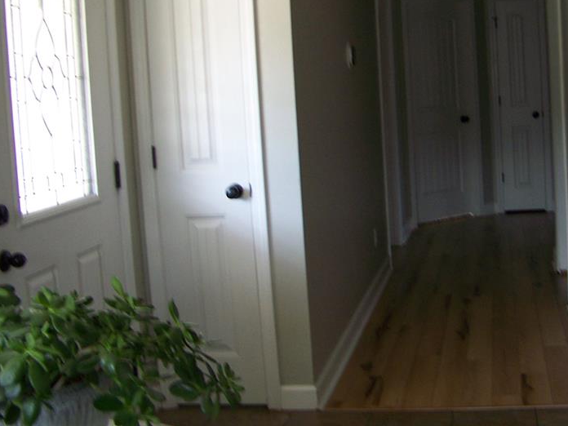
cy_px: 126
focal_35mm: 53
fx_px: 870
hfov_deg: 35.8
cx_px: 375
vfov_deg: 27.3
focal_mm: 5.85
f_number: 2.8
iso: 100
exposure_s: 1/30
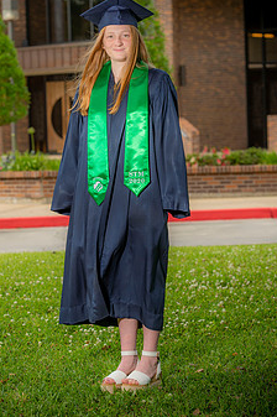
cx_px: 101
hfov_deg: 10.8
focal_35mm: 127
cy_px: 167
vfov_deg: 16.1
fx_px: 1469
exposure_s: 1/250
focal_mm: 95
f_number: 5.6
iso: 80
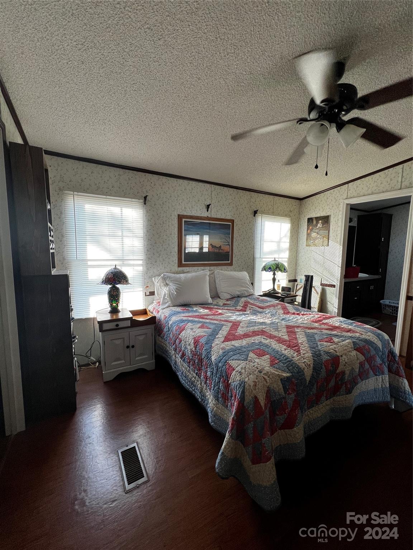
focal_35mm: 13
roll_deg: -1.1
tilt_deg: -7.1
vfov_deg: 106.2
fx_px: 207
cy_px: 275
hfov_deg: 89.9
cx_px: 206
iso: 160
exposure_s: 1/99
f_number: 1.8
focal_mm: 1.57
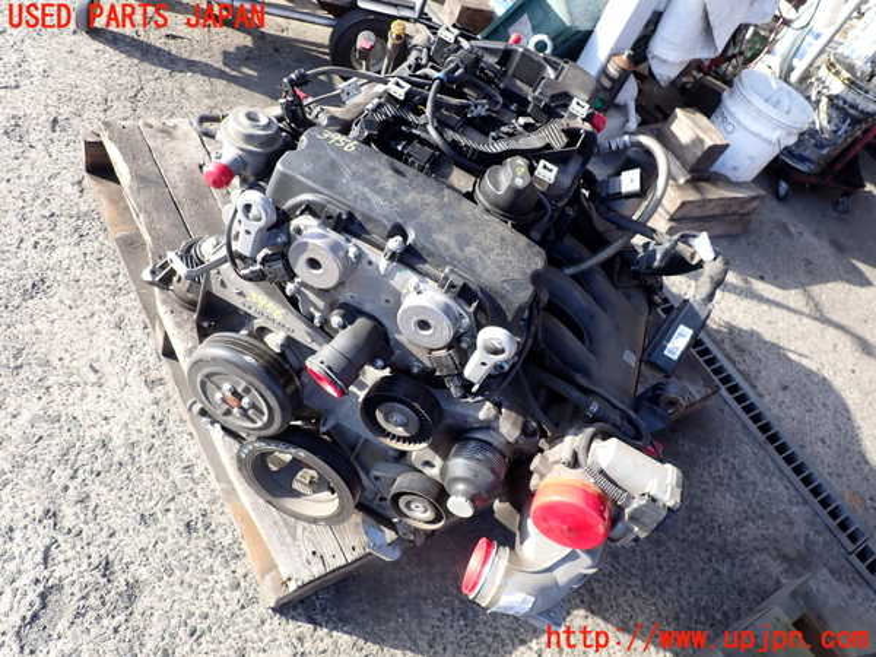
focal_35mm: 25
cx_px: 438
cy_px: 328
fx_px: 633
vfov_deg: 54.9
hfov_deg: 69.4
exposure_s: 1/200
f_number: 2.8
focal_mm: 4.5
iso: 100
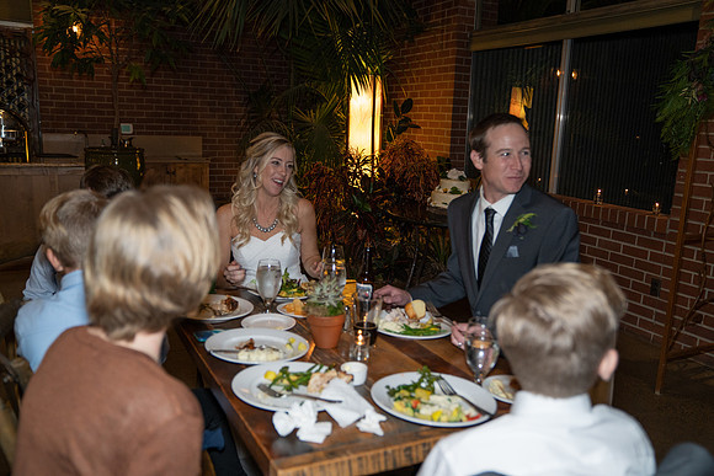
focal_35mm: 30
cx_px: 357
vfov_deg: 43.6
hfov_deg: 61.9
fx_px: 595
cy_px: 238
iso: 2000
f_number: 2.8
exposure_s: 1/125
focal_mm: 30
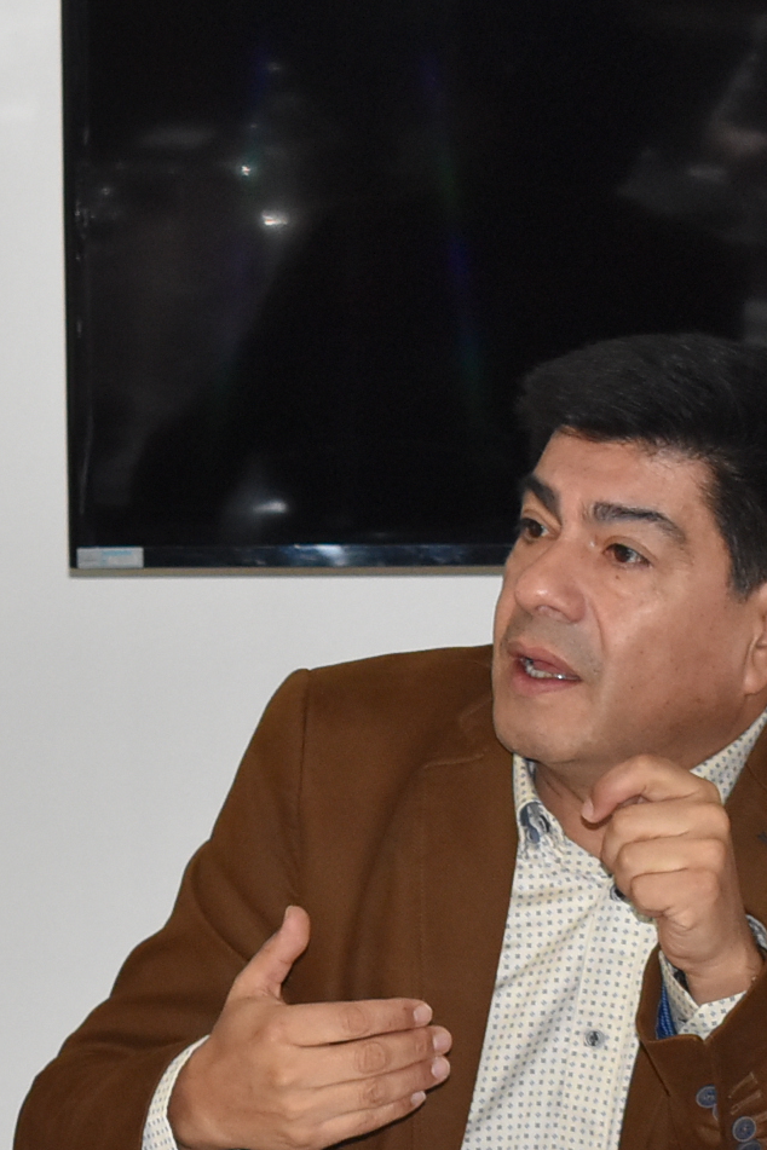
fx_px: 6793
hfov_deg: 6.4
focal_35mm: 213
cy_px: 865
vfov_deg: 9.7
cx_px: 8
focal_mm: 45
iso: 1600
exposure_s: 1/60
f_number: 5
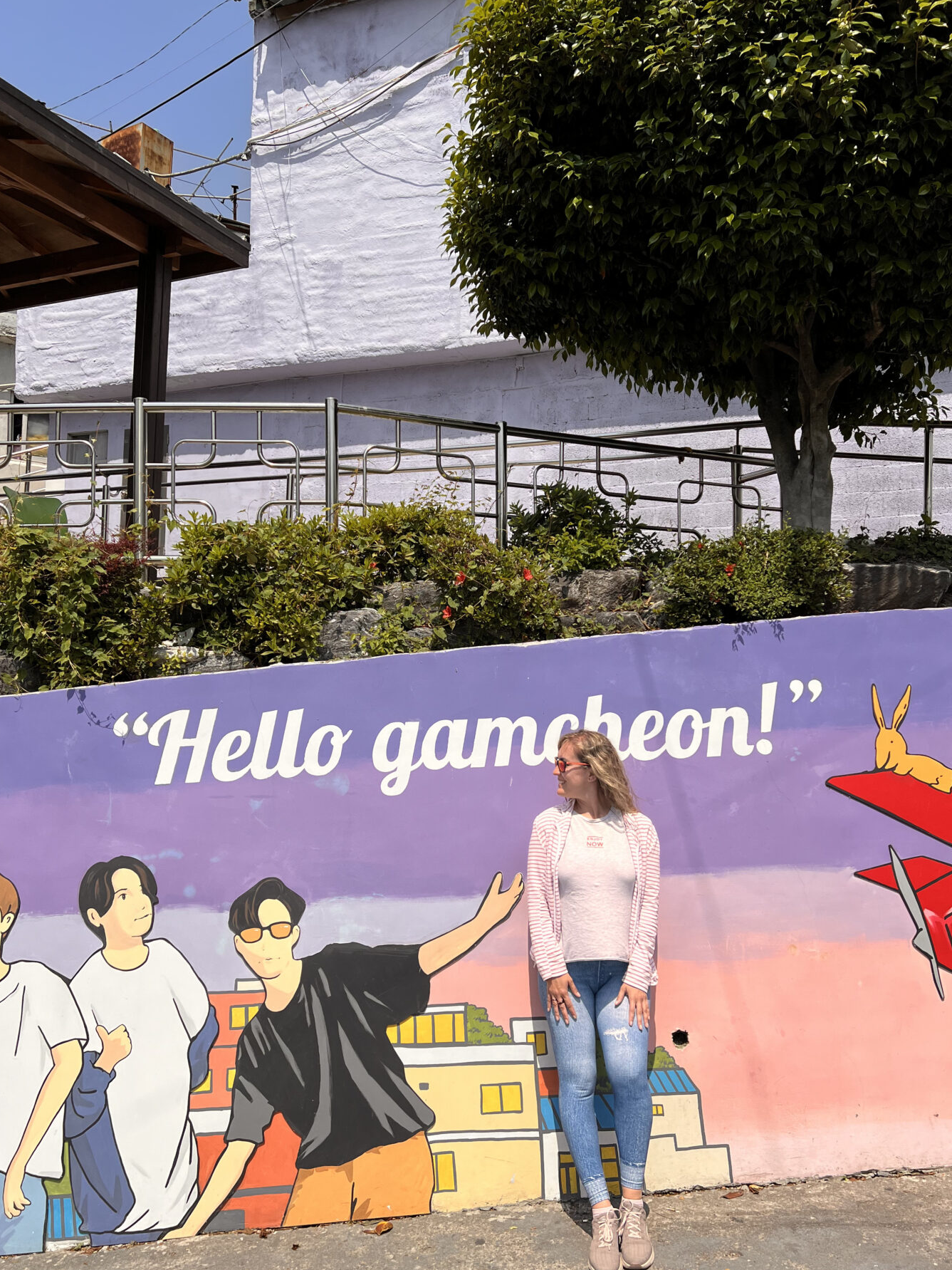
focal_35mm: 28
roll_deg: -1.7
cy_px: 642
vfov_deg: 63.4
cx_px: 479
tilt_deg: +4.1
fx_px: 1027
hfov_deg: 49.7
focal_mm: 5.7
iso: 50
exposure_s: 1/8696
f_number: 1.5
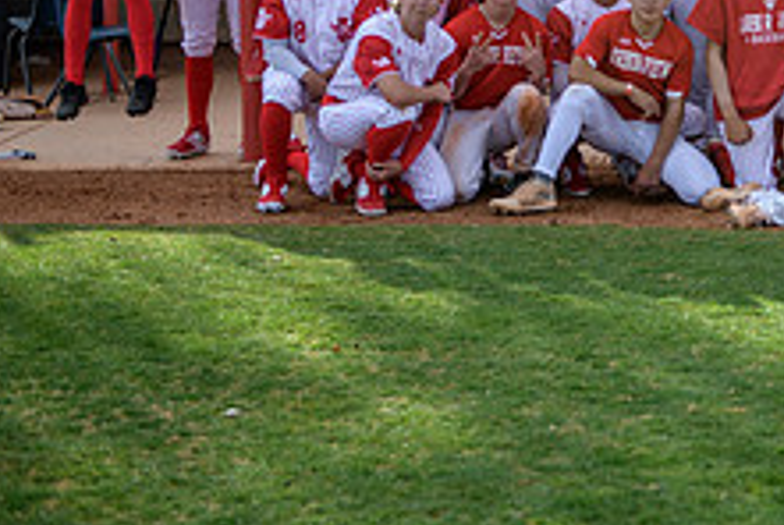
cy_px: -30
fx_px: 2573
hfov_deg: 16.6
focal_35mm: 118
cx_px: 922
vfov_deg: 11.5
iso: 100
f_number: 2.8
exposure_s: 1/640
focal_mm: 45
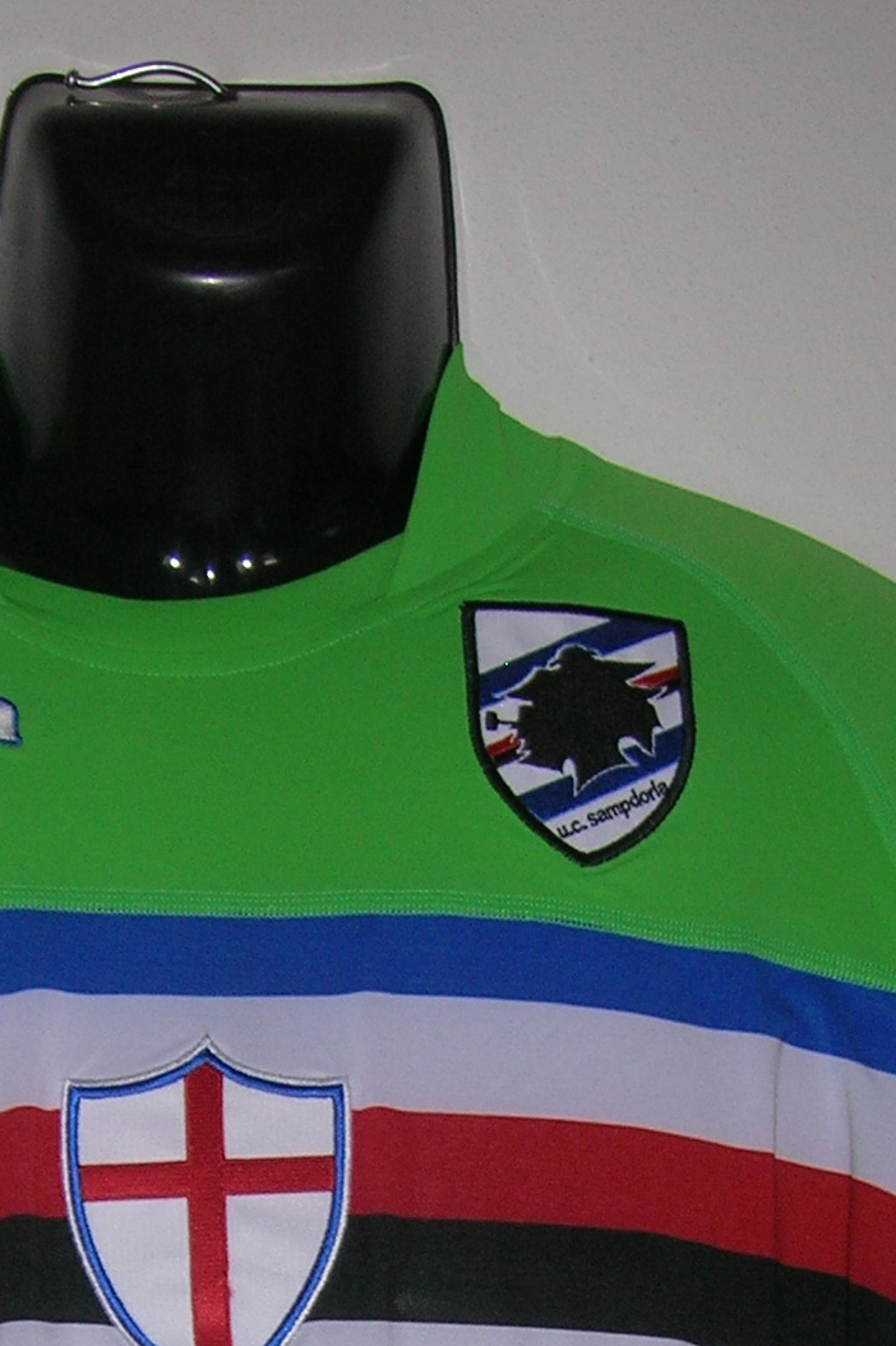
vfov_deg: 21.9
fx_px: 3250
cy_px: 1563
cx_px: 258
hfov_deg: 15.6
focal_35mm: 87
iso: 50
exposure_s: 1/60.1
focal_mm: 5.7
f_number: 2.9
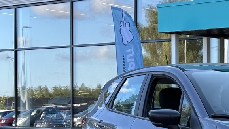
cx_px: 259
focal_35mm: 130
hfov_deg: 16.0
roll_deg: -0.5
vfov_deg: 9.3
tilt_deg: -1.0
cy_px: 125
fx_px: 790
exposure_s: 1/395
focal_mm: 6.86
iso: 64
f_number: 1.78
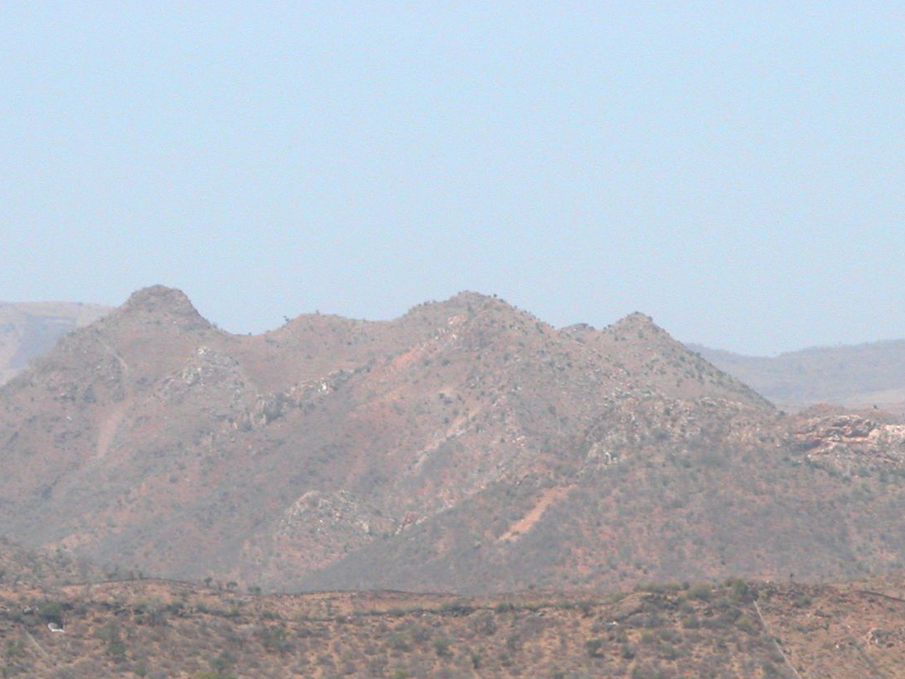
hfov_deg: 4.9
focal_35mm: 406
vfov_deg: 3.7
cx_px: 319
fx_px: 10613
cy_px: 611
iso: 100
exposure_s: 1/405
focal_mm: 56.7
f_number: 7.3
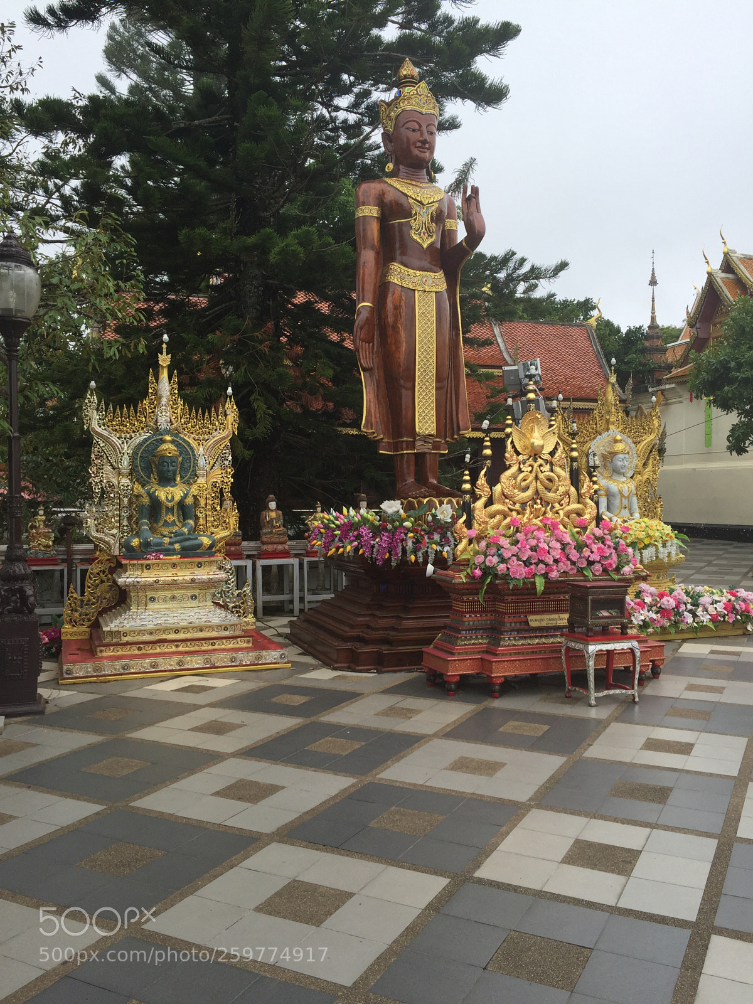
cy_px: 502
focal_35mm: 29
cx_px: 376
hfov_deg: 48.2
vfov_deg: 61.7
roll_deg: +0.0
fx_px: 841
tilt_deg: +0.5
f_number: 2.2
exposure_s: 1/1068
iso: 32
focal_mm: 4.15
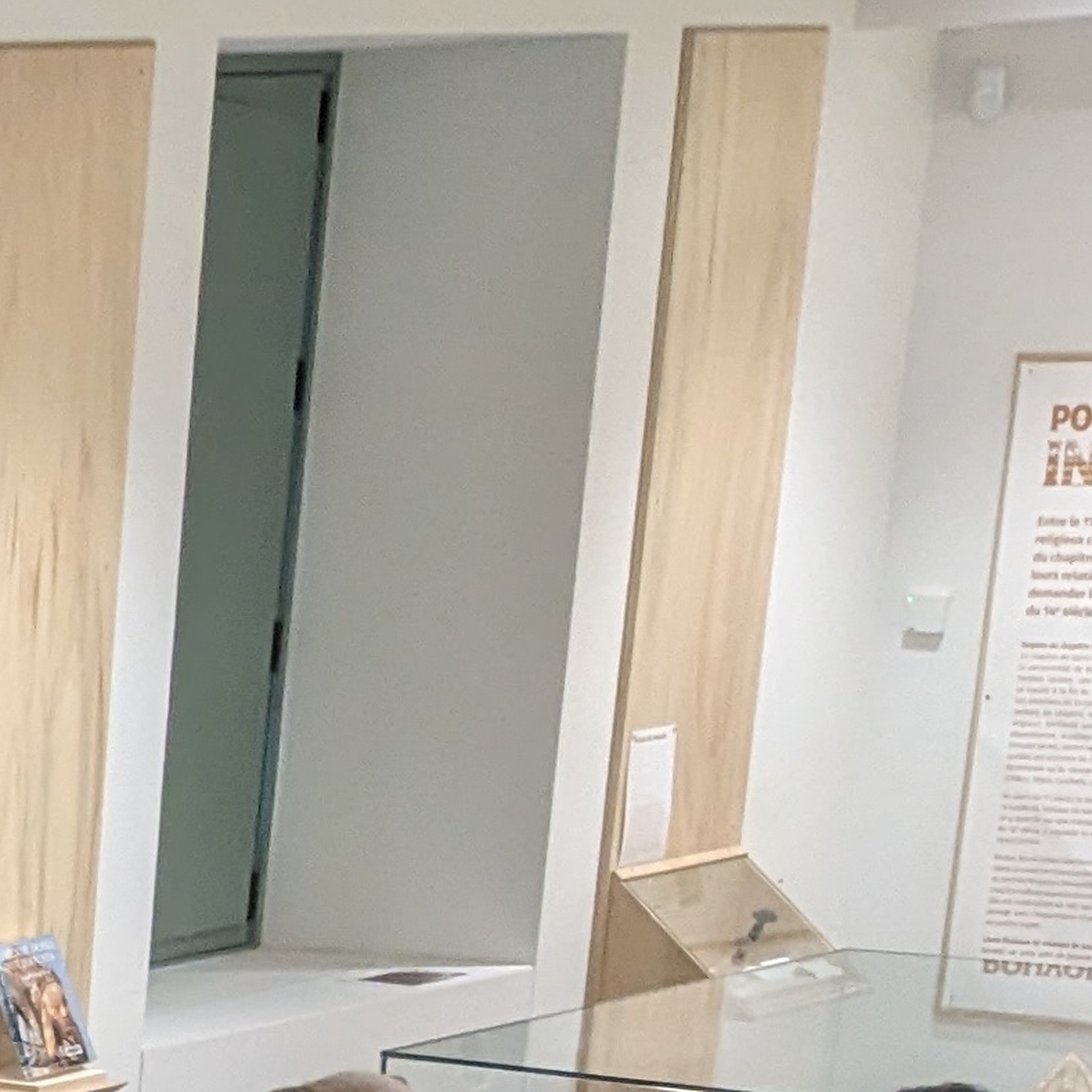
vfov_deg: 13.2
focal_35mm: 122
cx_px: -1511
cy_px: 1791
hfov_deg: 11.7
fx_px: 4354
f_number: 1.73
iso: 257
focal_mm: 4.38
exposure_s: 1/99.9
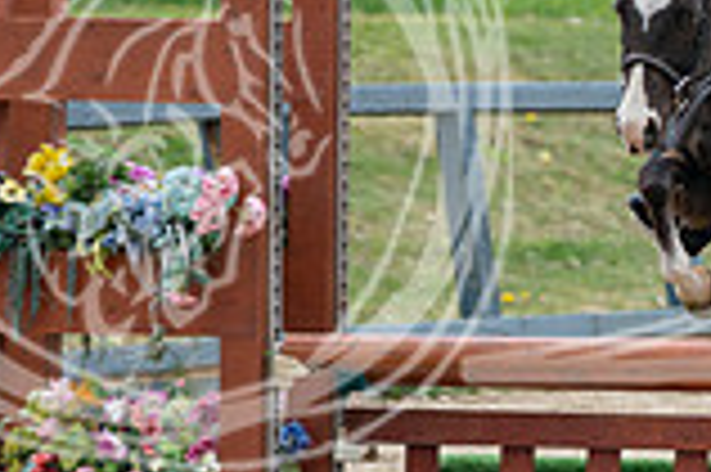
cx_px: 806
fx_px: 15349
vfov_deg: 1.8
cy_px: 38
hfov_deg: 2.7
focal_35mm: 778
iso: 200
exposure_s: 1/250
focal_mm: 212
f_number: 5.6
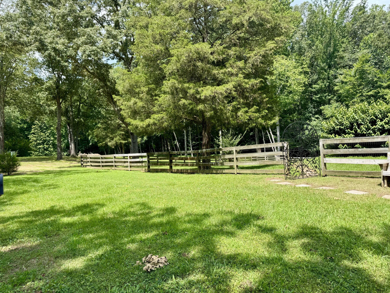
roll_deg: +1.6
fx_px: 270
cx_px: 195
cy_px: 146
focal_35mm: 24
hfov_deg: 71.6
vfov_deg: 56.8
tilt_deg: -3.4
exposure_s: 1/1637
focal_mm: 6.76
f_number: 1.78
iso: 80
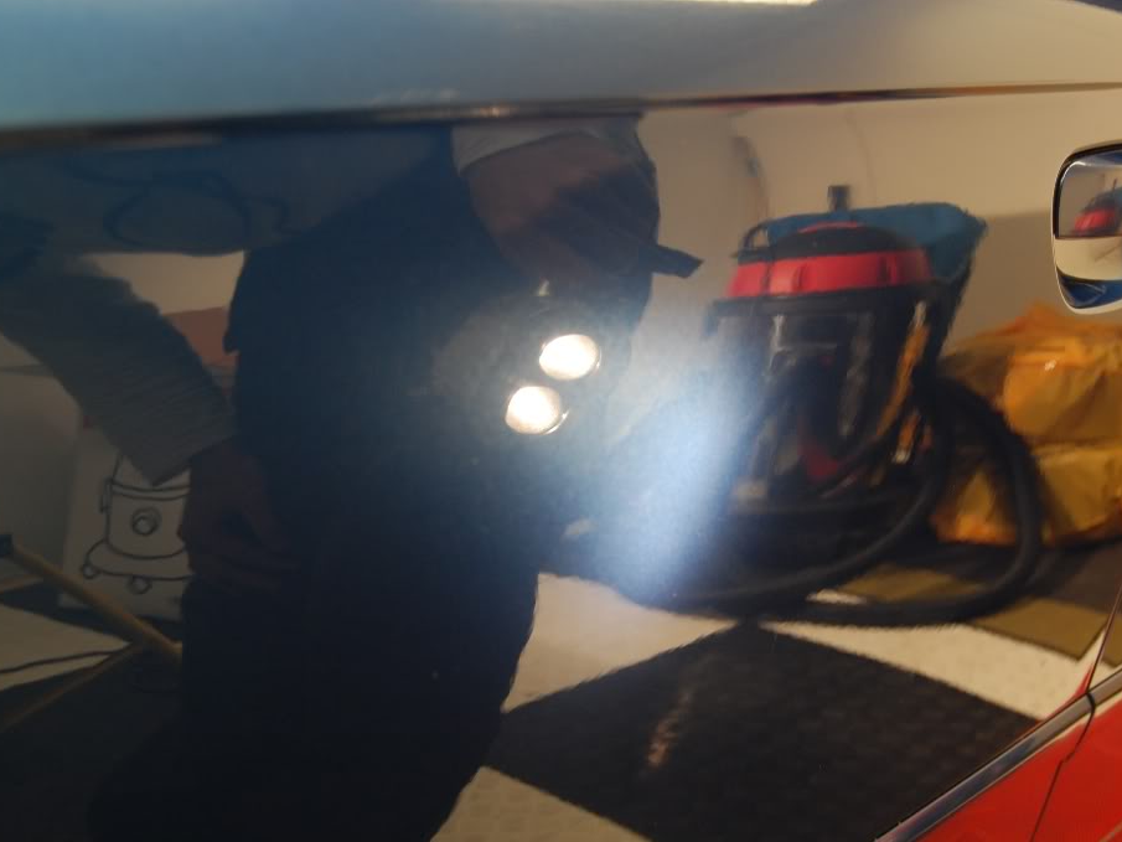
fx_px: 1638
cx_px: 579
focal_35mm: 51
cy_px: 421
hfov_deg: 37.8
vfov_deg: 28.8
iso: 560
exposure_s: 1/30
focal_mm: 31
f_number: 4.5
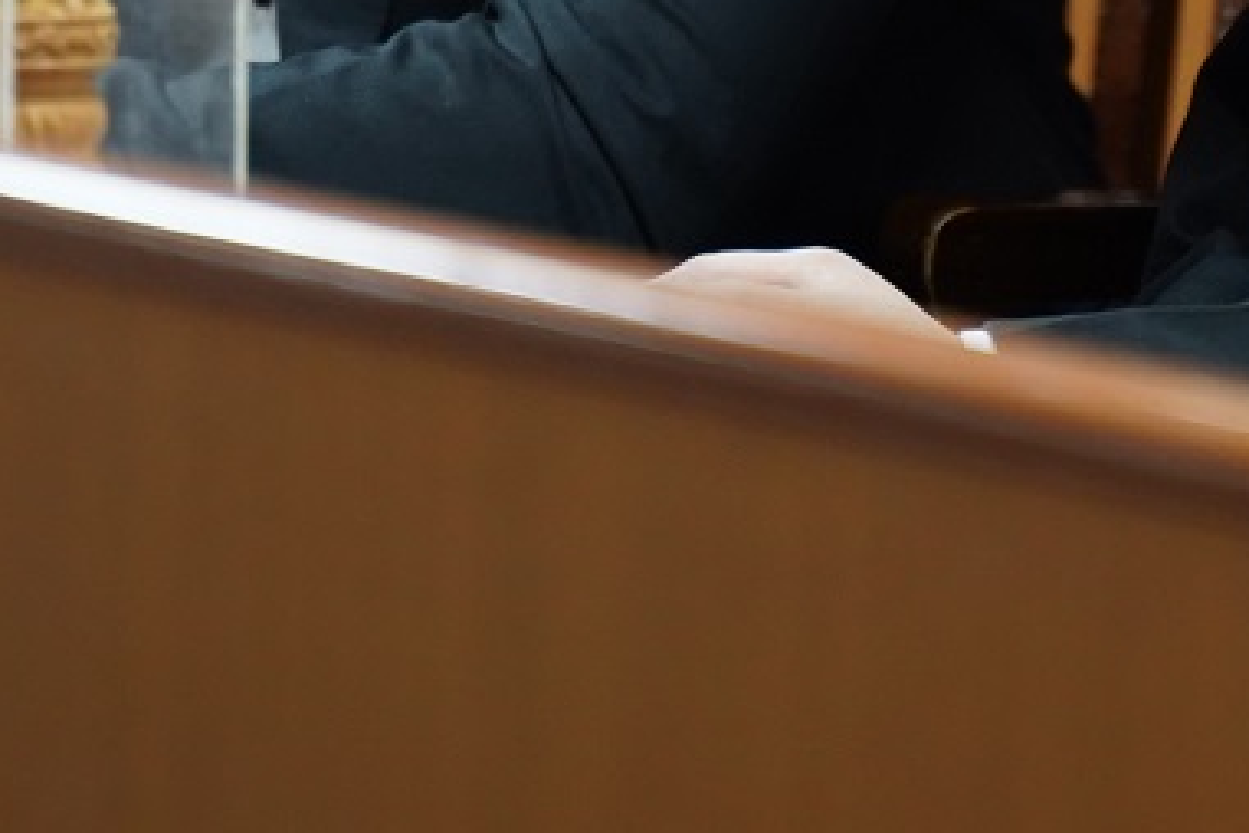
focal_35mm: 354
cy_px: -738
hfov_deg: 5.8
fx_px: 12281
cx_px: 1757
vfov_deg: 3.8
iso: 1250
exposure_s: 1/100
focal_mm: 75
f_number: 2.8
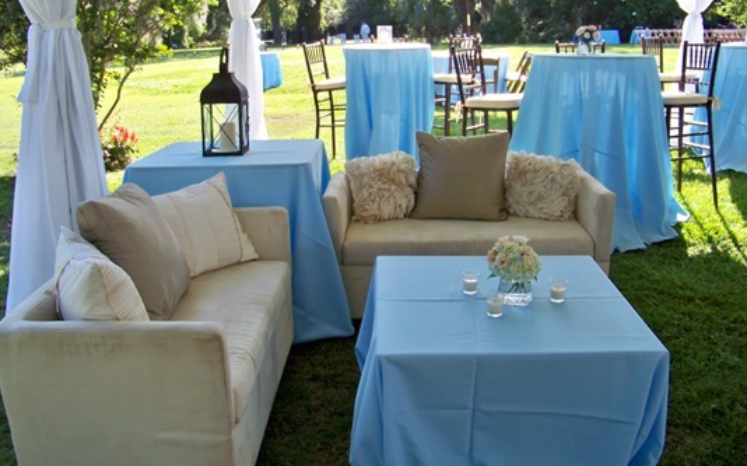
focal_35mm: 36
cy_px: 209
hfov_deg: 54.0
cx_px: 371
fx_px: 732
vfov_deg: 35.2
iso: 100
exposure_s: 1/250
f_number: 2.8
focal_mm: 5.85
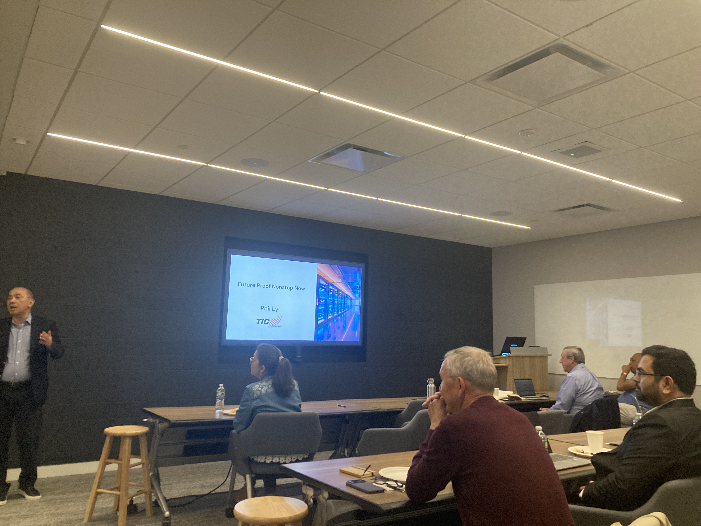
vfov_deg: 49.7
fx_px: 567
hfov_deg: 63.4
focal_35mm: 28
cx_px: 350
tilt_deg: +10.0
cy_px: 263
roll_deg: -1.5
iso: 400
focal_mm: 3.99
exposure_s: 1/40
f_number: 1.8
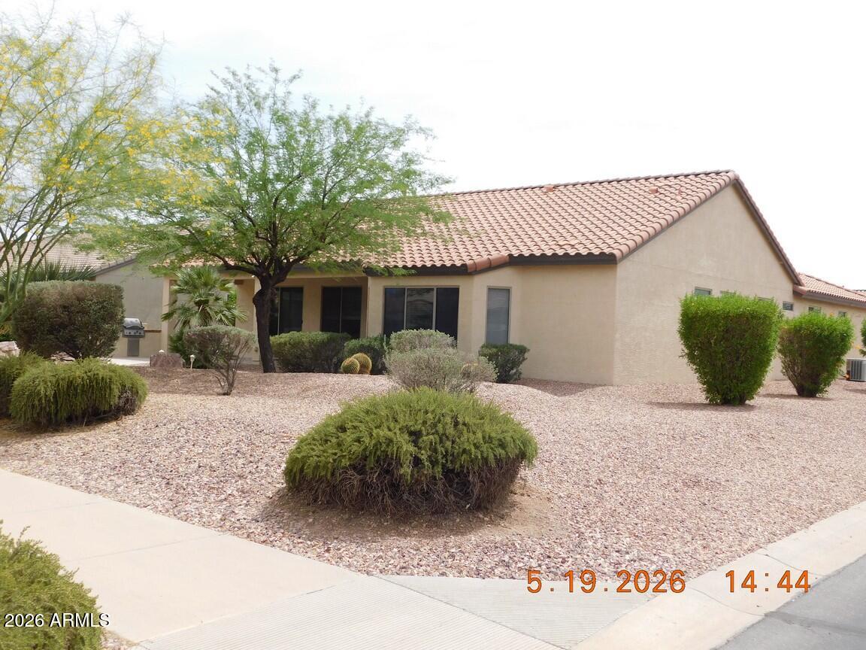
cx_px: 433
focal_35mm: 36
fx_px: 901
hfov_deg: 51.4
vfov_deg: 39.7
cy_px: 325
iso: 125
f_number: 3.5
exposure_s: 1/1000
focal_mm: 6.3
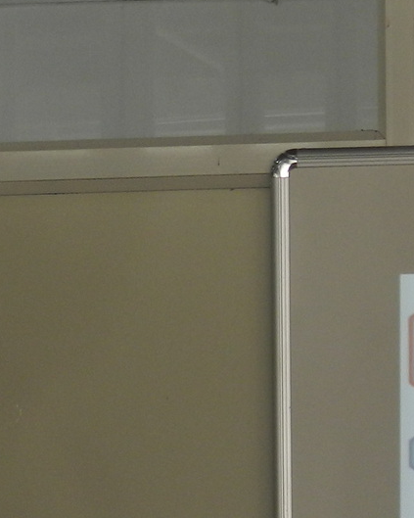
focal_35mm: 369
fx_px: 5653
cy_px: 587
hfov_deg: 4.2
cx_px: 549
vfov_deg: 5.2
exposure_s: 1/60
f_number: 4.6
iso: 160
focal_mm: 17.7
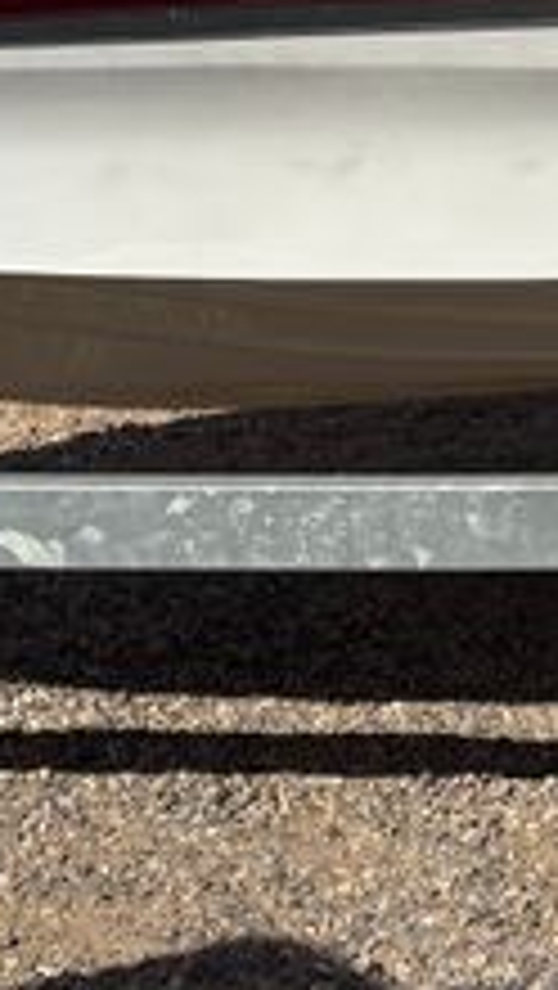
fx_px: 3467
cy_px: -14
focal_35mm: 132
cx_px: 958
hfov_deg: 8.9
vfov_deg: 15.9
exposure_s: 1/6993
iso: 50
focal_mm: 5.96
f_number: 1.6
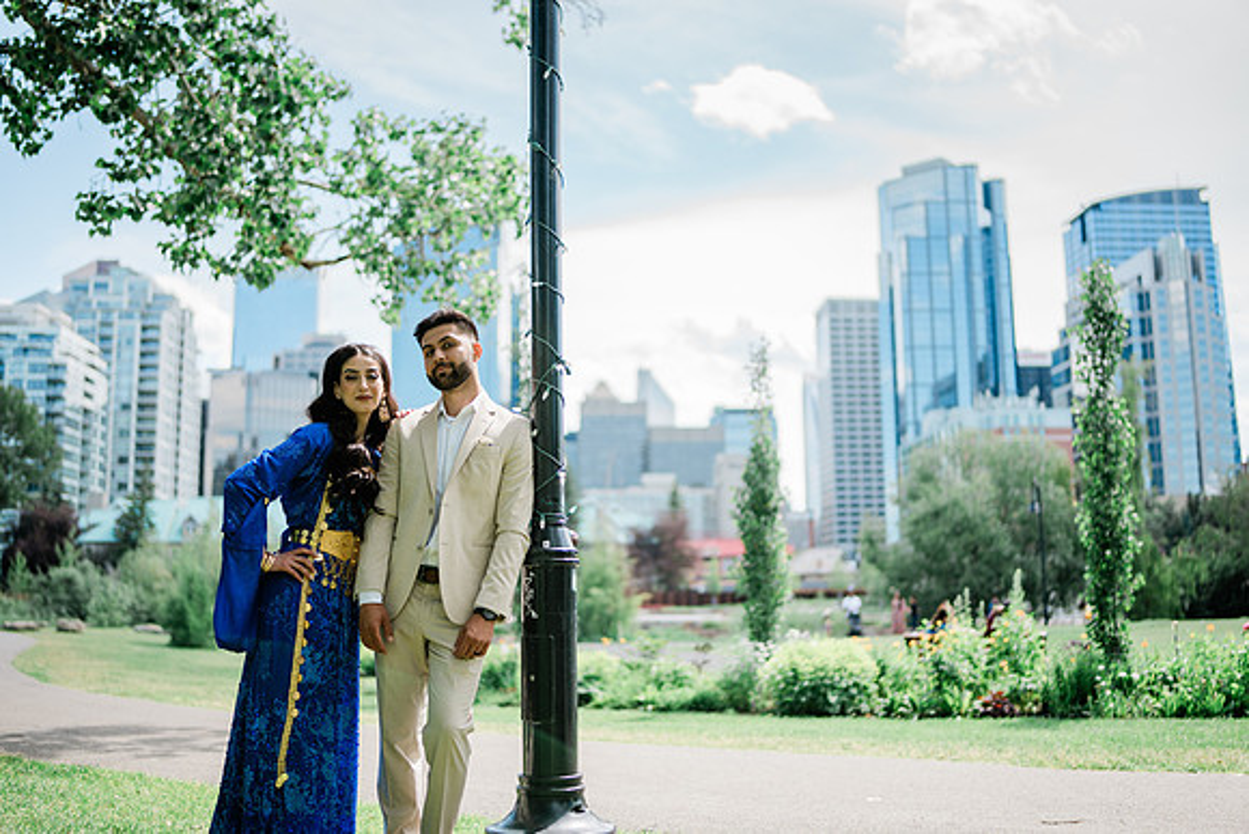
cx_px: 624
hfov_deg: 54.4
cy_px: 417
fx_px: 1215
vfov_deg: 37.9
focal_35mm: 35
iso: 125
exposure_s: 1/3200
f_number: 1.2
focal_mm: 35
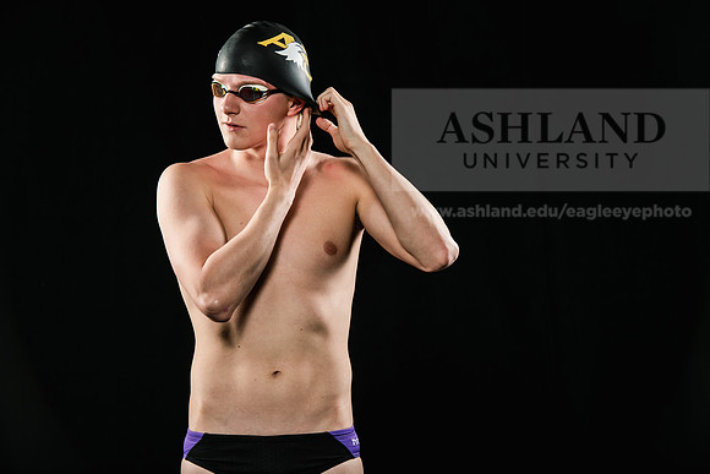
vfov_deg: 10.2
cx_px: 355
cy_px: 237
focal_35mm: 135
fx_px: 2663
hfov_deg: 15.2
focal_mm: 135
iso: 320
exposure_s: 1/250
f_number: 6.3
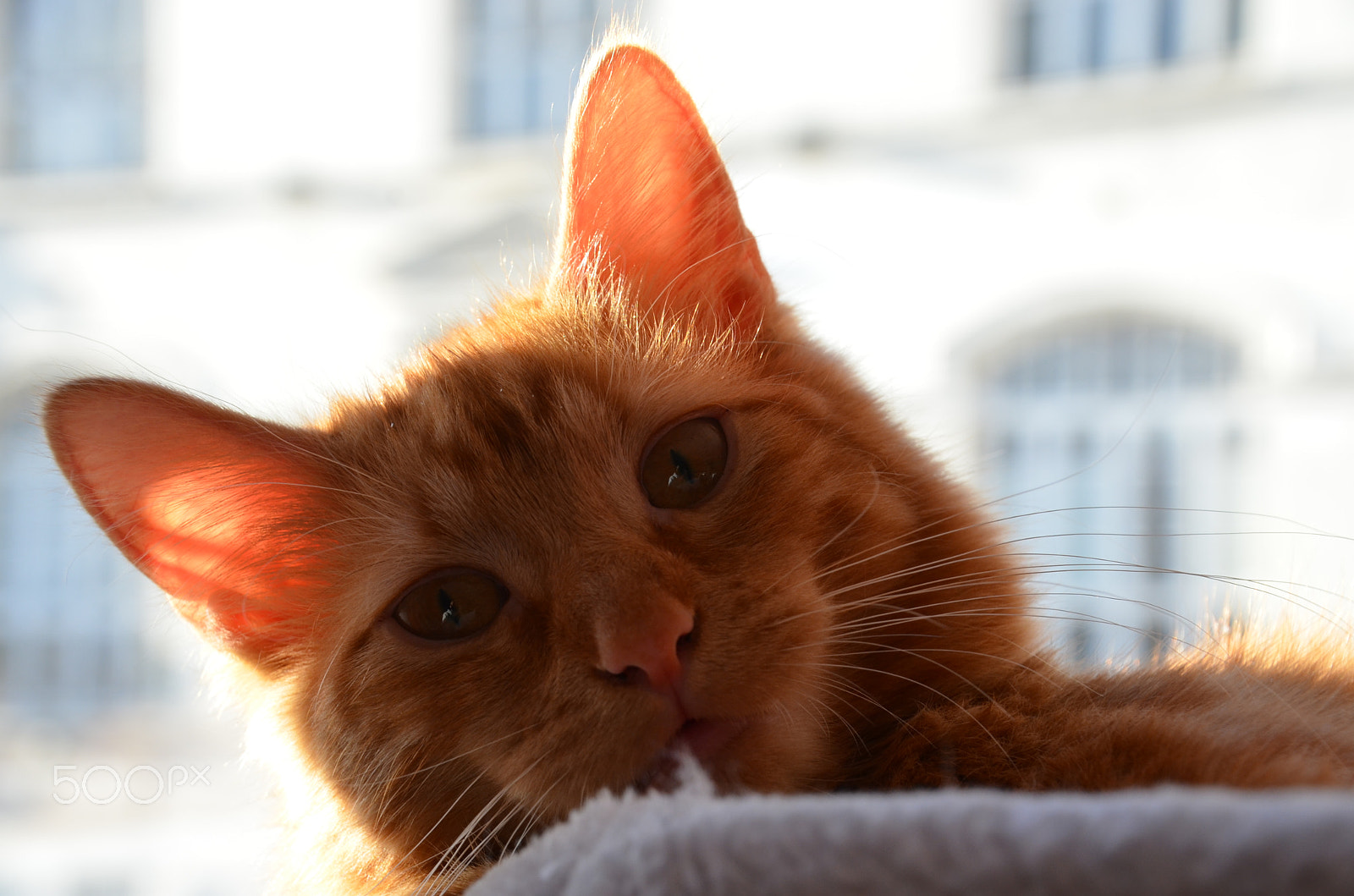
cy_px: 448
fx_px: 3659
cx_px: 677
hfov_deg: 21.0
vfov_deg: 14.0
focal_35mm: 98
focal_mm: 65
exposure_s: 1/125
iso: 400
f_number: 8
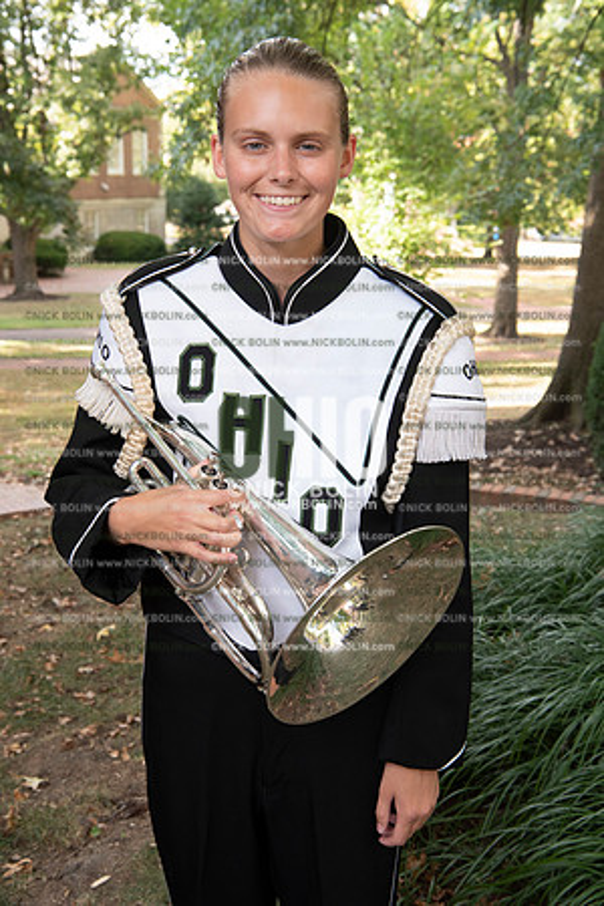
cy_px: 453
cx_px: 302
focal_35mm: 50
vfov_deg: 39.6
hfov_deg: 27.0
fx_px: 1258
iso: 800
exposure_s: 1/100
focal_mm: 50
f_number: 8
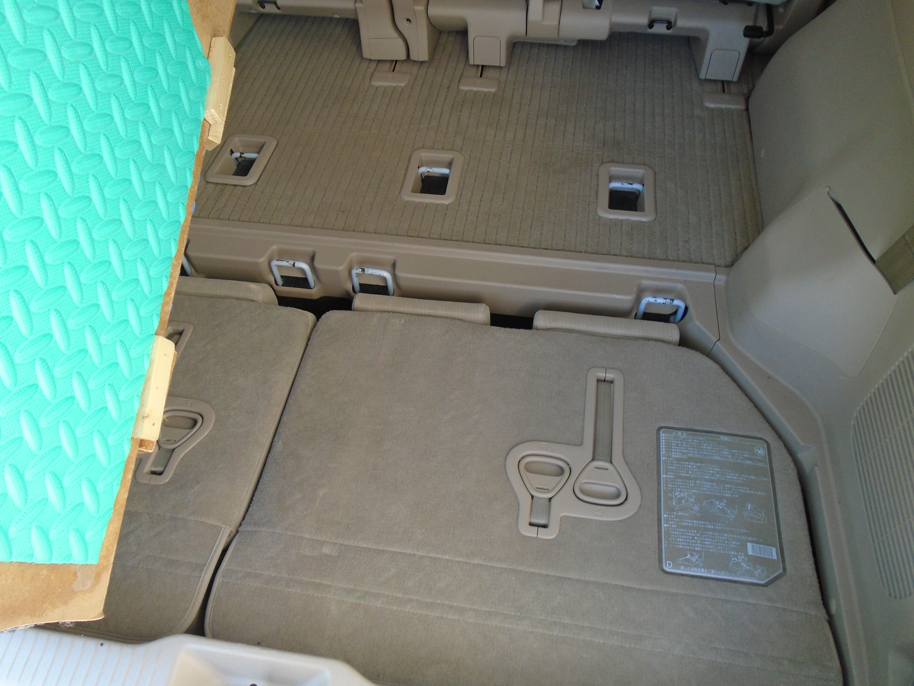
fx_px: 687
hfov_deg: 67.3
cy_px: 343
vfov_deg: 53.1
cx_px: 457
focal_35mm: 26
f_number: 3.2
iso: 160
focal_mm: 4.6
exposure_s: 1/100
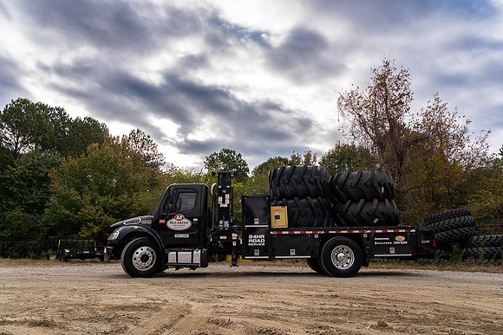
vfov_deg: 53.2
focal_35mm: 24
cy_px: 168
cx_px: 252
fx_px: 335
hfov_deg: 73.7
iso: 100
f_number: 6.3
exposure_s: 1/200
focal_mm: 24
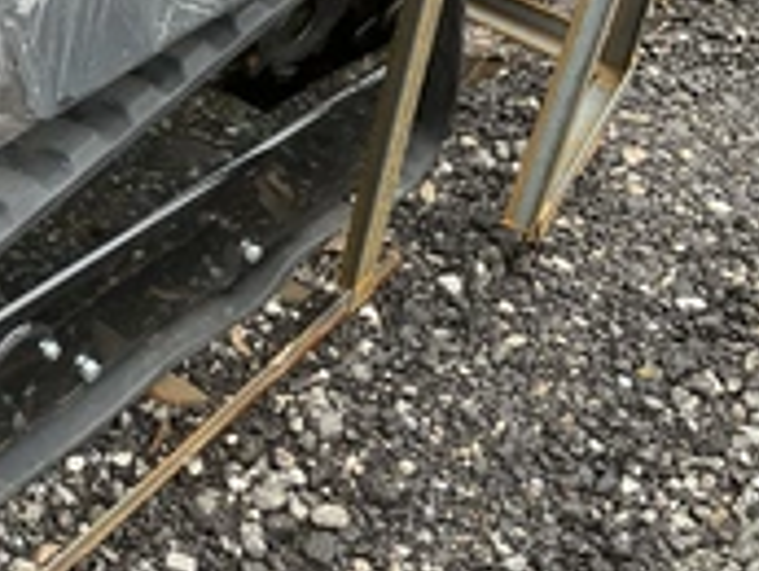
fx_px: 1470
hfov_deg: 27.2
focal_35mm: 67
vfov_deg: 22.0
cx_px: -13
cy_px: 290
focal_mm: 3
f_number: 1.8
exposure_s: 1/122
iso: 32
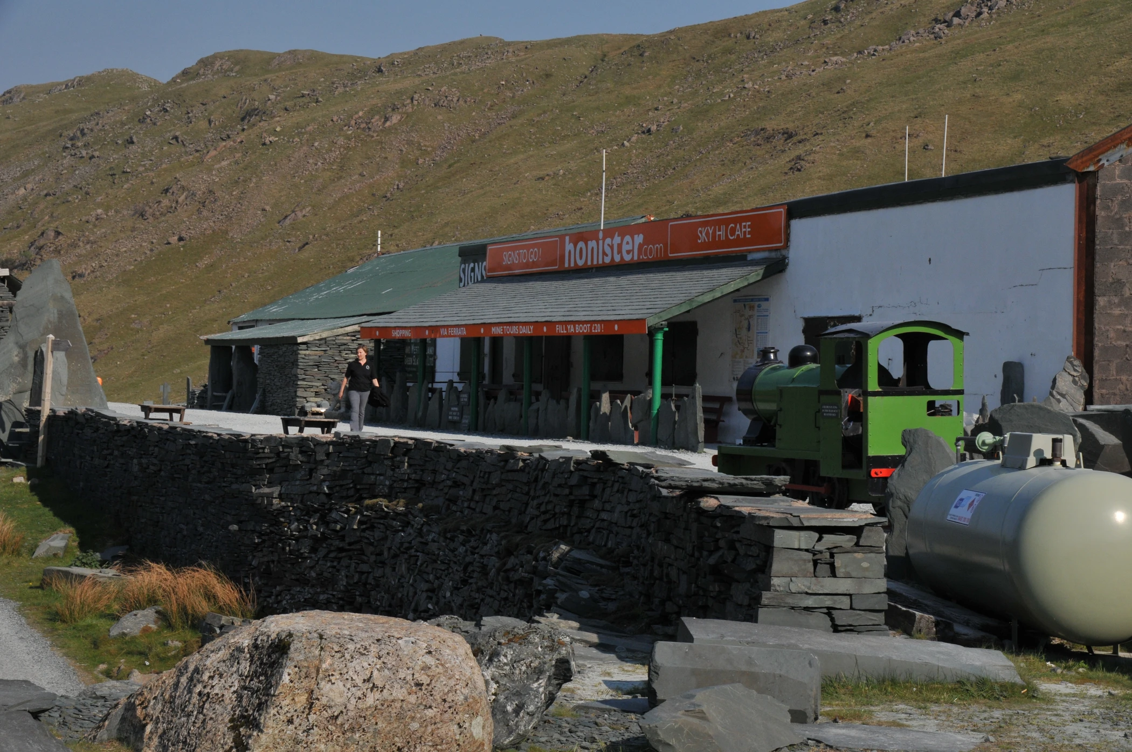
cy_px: 376
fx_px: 2591
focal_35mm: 82
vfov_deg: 16.5
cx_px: 566
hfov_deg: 24.6
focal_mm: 55
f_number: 13
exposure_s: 1/640
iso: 400
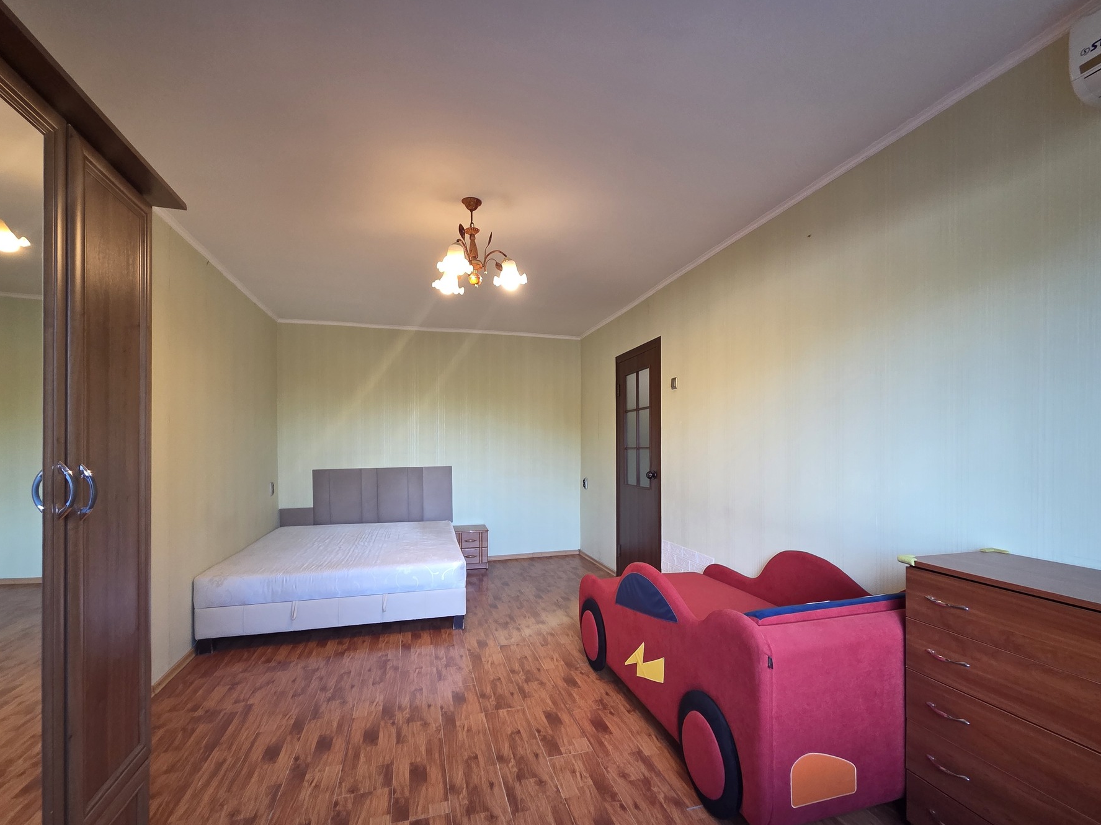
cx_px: 558
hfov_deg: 98.2
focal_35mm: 15
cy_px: 464
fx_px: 477
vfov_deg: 81.4
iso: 200
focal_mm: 2.2
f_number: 2.2
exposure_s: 1/50
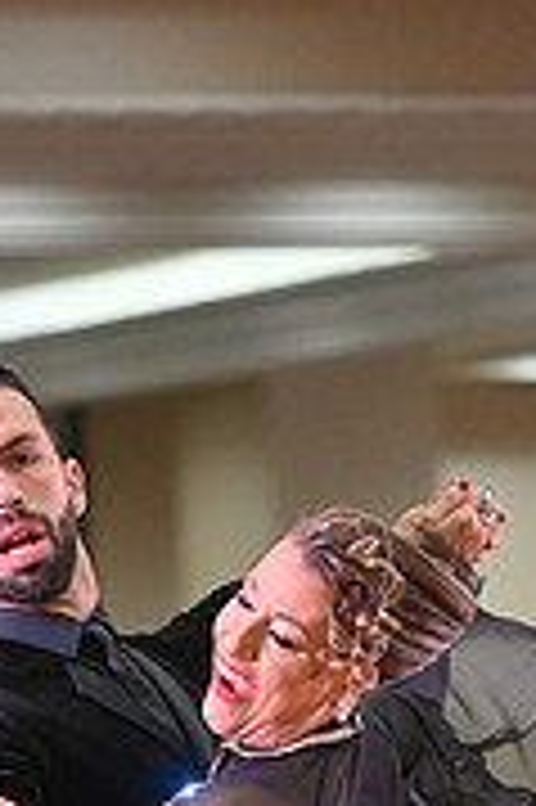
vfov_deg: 4.4
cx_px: 268
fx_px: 10516
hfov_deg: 2.9
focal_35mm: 470
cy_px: 1261
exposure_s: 1/400
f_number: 4.5
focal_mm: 145
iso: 3200
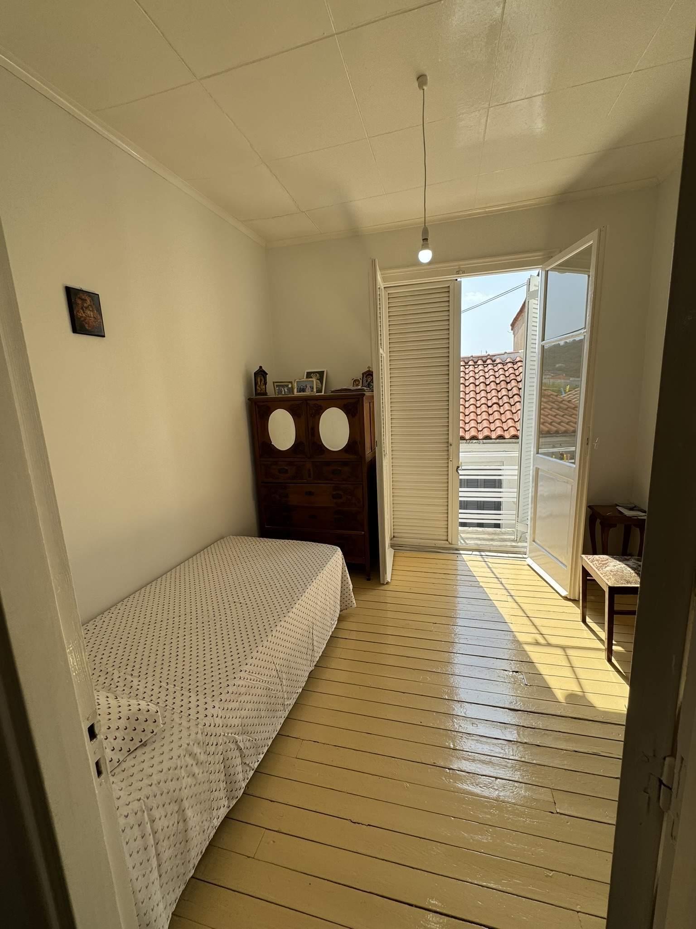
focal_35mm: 14
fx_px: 375
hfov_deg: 85.7
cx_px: 348
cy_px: 464
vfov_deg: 102.1
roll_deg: +1.7
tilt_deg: -9.4
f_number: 2.2
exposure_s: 1/453
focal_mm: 2.22
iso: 40
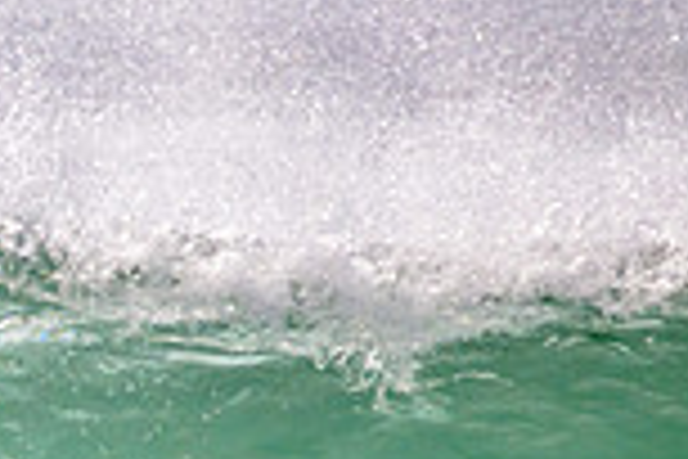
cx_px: -454
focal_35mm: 3038
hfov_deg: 0.7
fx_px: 58055
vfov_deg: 0.5
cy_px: 817
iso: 800
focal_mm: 800
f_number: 11
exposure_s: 1/2000
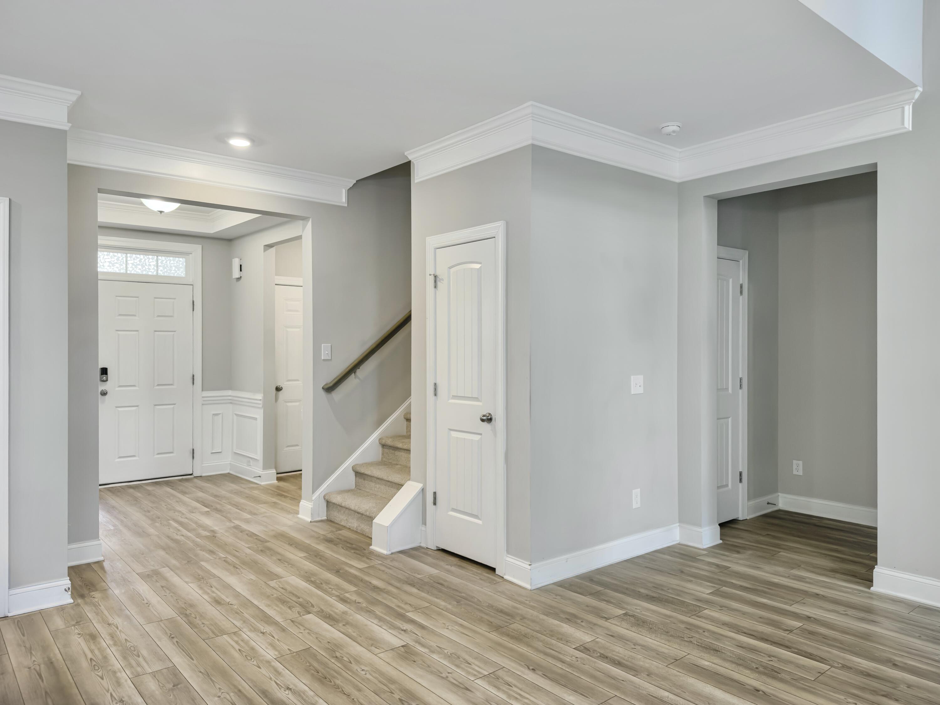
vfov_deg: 56.8
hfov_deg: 71.6
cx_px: 470
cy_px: 352
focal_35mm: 24
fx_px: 652
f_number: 1.8
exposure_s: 1/60
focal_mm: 6.76
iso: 125
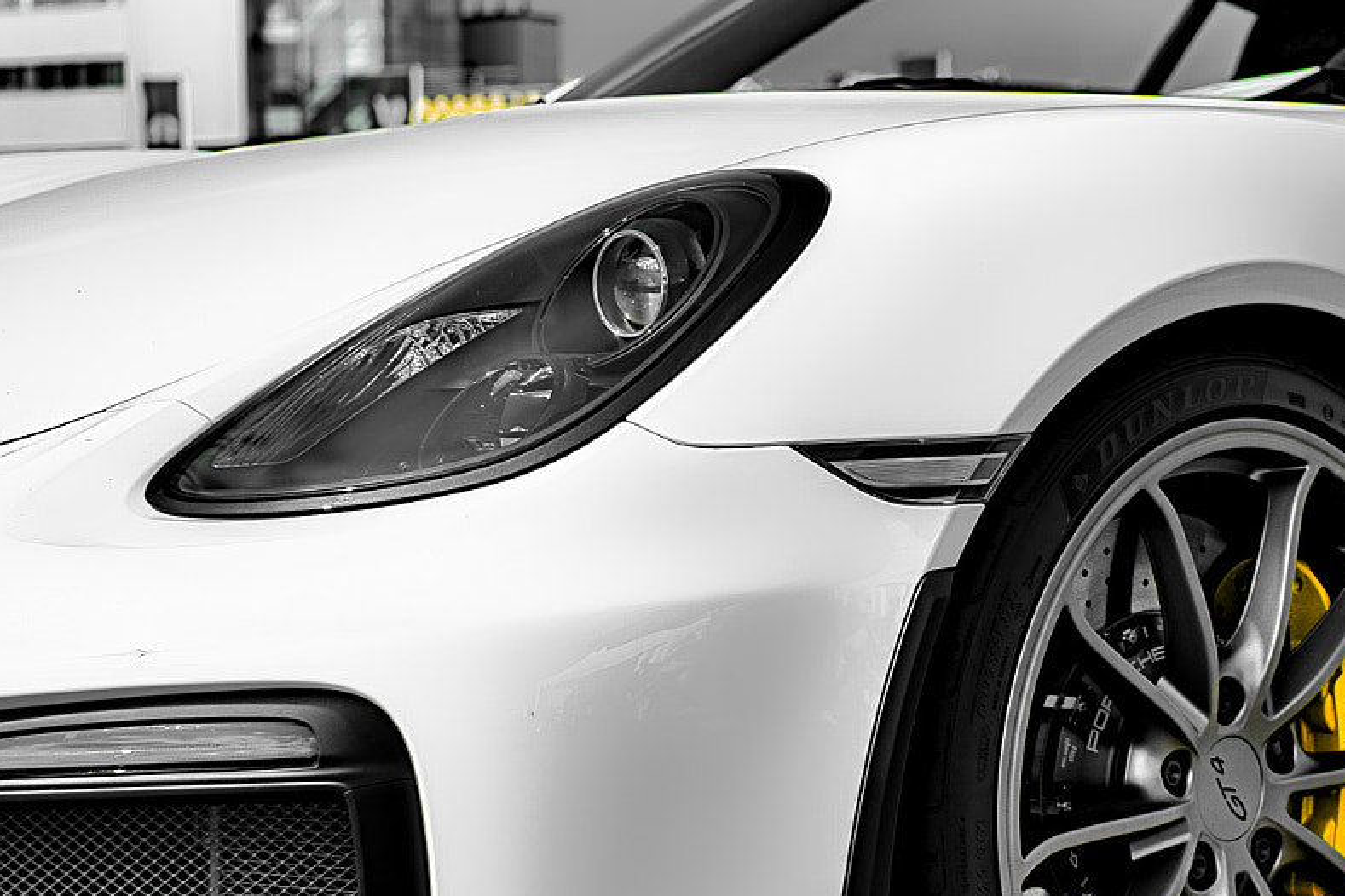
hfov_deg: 28.3
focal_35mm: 71
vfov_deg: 19.1
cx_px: 880
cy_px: 596
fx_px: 2652
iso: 100
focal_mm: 35
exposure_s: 1/1000
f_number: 2.8
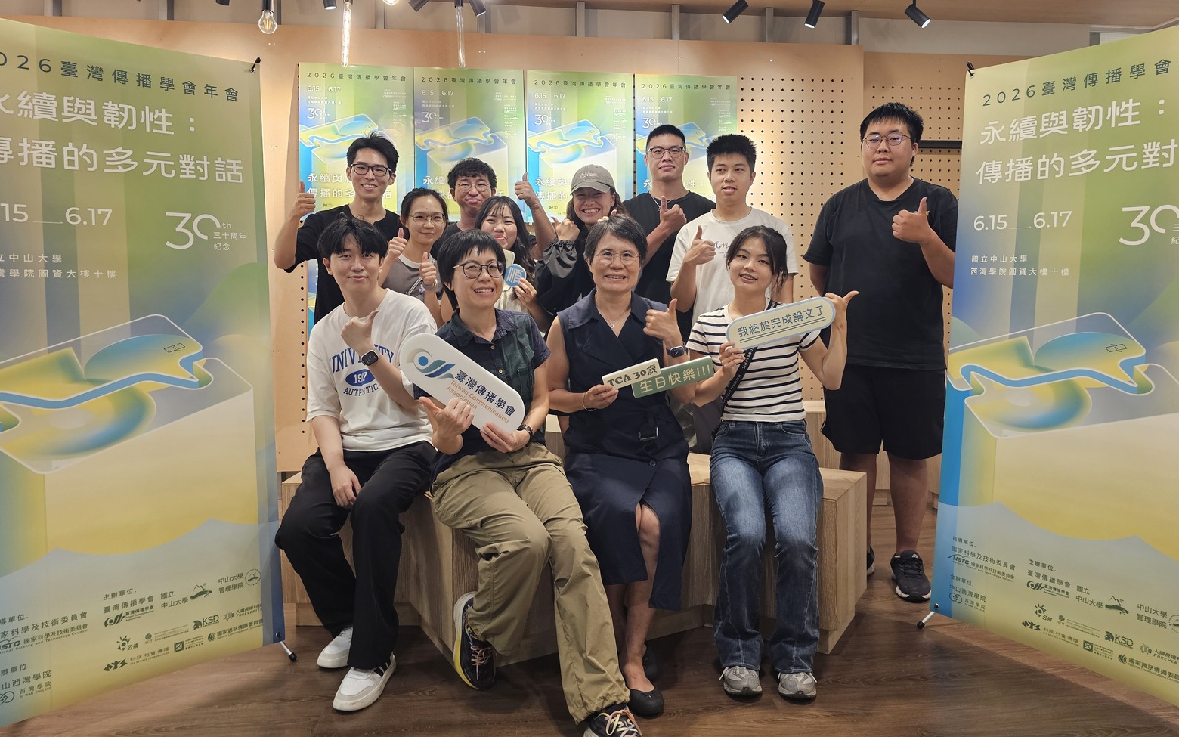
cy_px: 302
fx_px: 803
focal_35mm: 25
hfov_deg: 72.5
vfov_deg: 49.0
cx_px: 590
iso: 400
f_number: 1.7
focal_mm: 6.3
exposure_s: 1/120
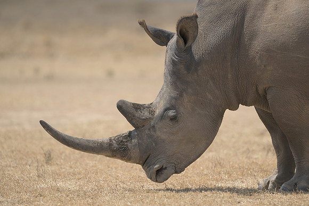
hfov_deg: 5.2
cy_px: 103
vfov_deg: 3.4
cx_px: 154
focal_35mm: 400
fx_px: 3434
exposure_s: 1/2500
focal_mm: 400
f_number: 3.5
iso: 250
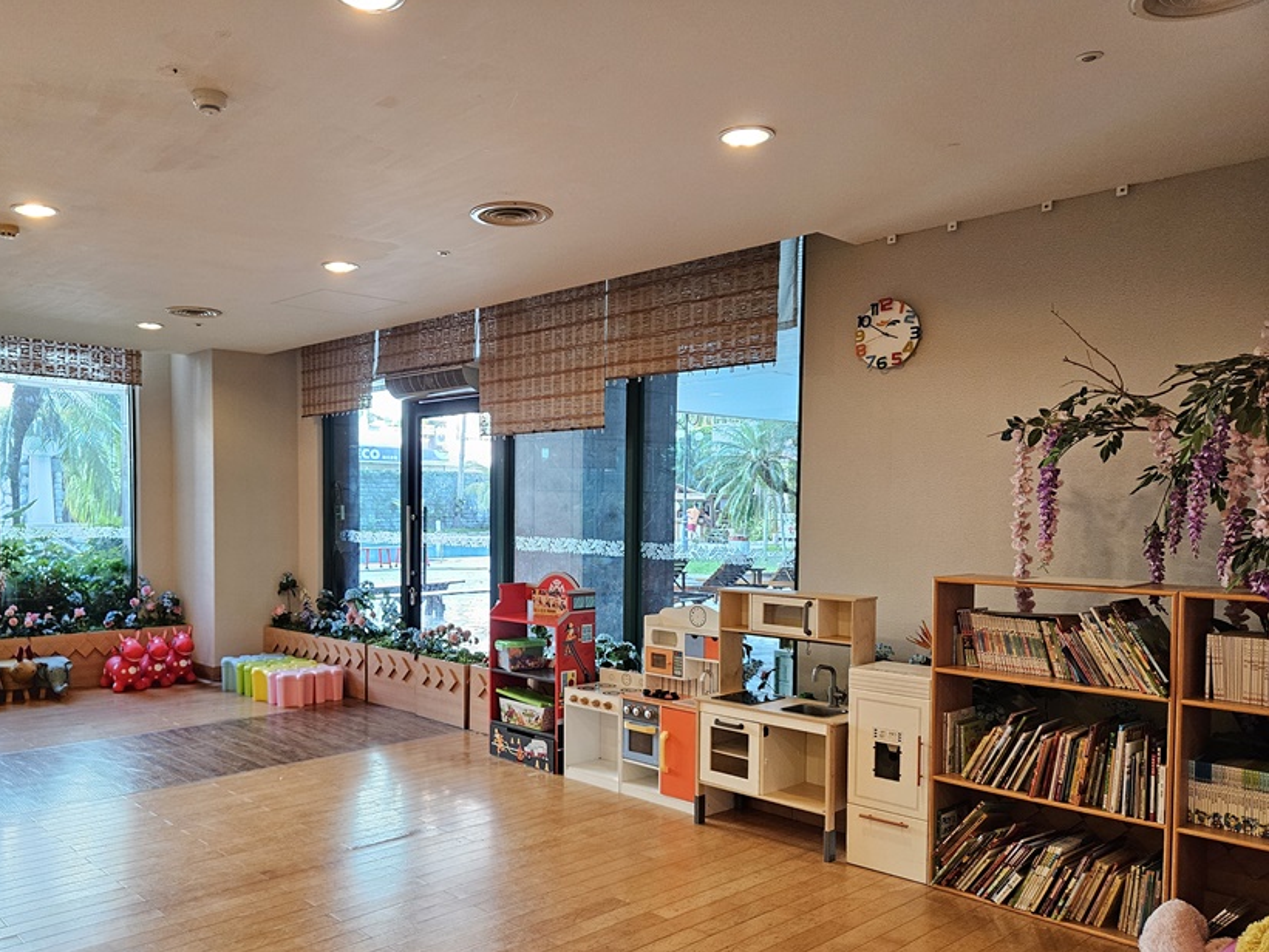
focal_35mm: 28
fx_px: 1027
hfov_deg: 62.8
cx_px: 499
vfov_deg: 49.6
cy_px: 552
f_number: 1.8
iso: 500
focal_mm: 5.4
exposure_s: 1/120
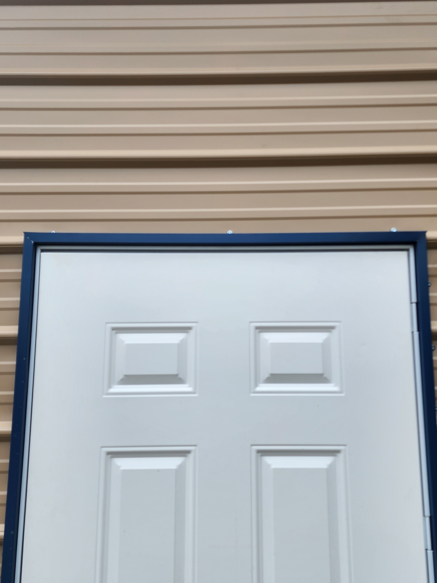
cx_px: 218
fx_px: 387
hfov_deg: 58.9
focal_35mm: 23
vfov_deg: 73.9
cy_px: 292
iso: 12
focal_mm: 6.4
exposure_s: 1/256
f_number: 1.8
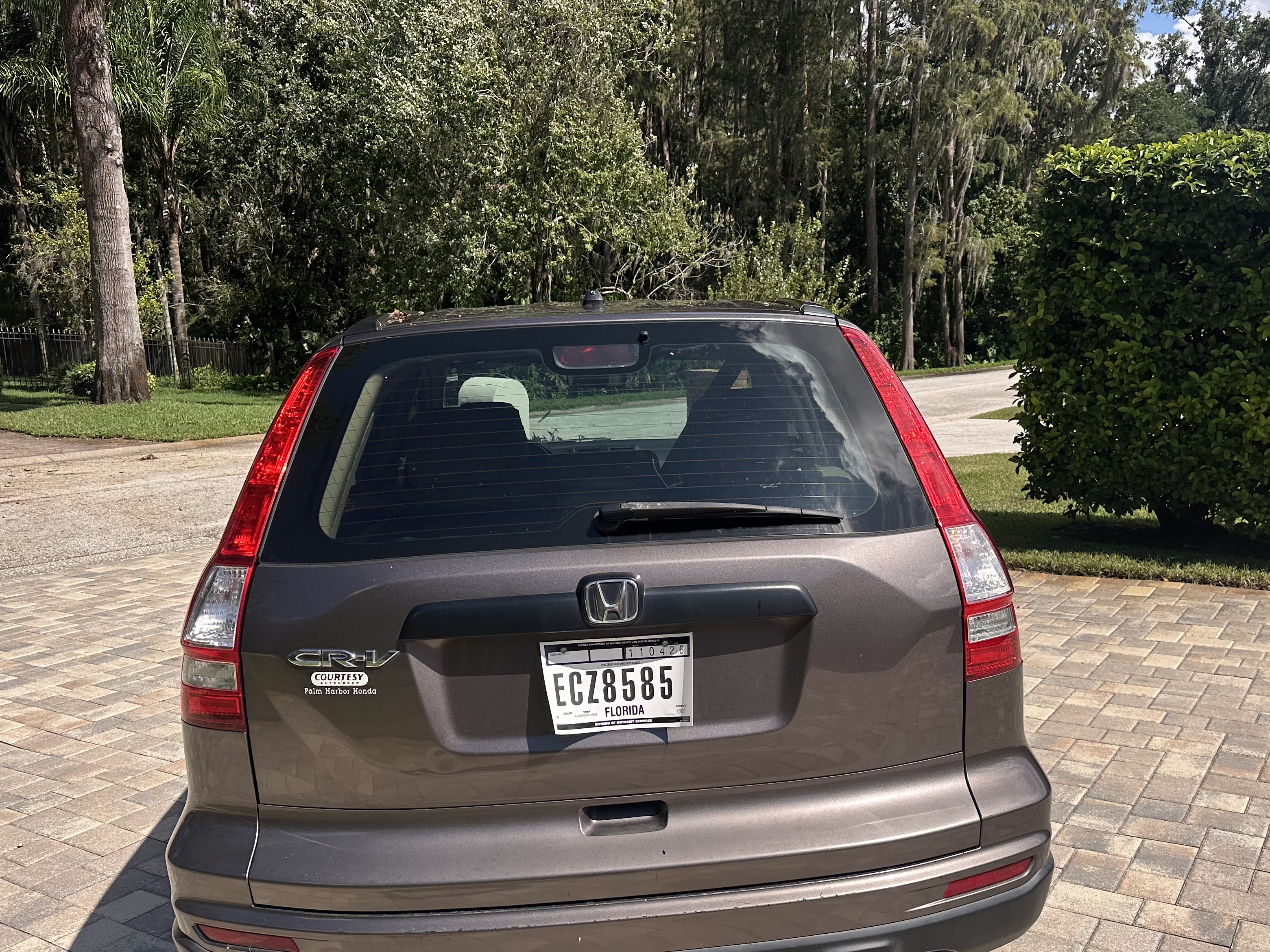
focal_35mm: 31
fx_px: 1137
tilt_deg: -12.6
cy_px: 593
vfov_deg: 45.1
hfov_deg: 58.2
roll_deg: +0.4
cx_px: 705
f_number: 1.78
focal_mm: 6.86
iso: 80
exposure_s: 1/8197
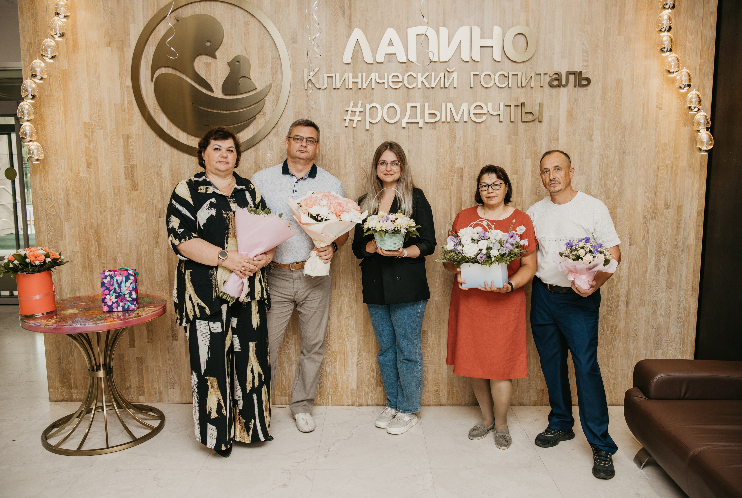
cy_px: 251
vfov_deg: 43.7
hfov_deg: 61.6
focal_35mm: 30
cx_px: 365
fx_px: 622
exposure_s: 1/160
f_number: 4
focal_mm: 29
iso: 200
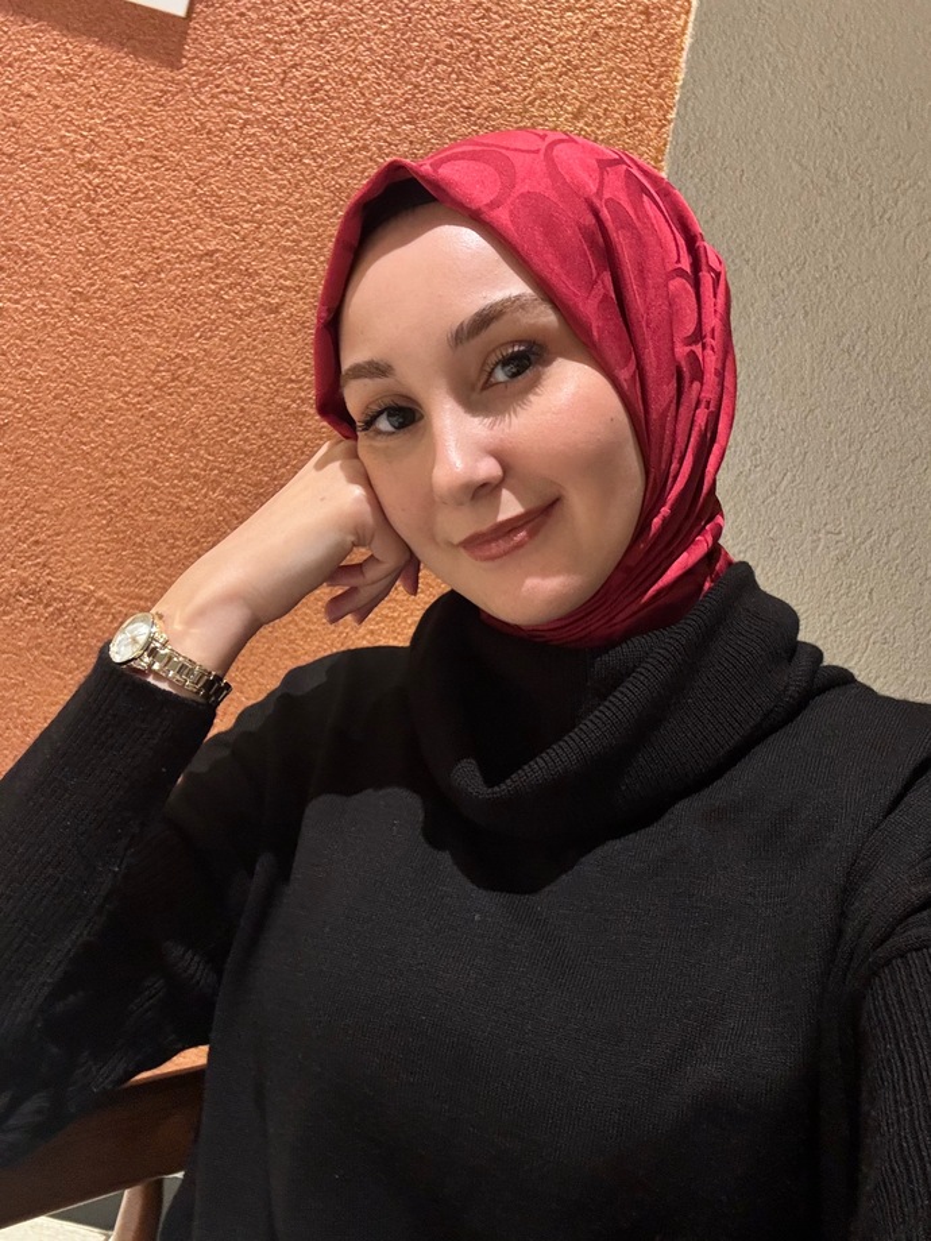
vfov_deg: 60.0
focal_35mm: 30
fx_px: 1076
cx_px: 466
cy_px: 620
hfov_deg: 46.8
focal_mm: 2.69
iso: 320
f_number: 1.9
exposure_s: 1/33
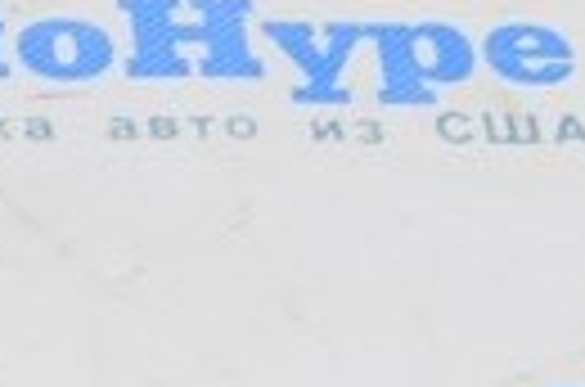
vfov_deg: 4.1
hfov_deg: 6.1
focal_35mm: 332
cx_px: -428
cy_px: 11
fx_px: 5382
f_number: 5.6
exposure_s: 1/20
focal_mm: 28
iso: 400
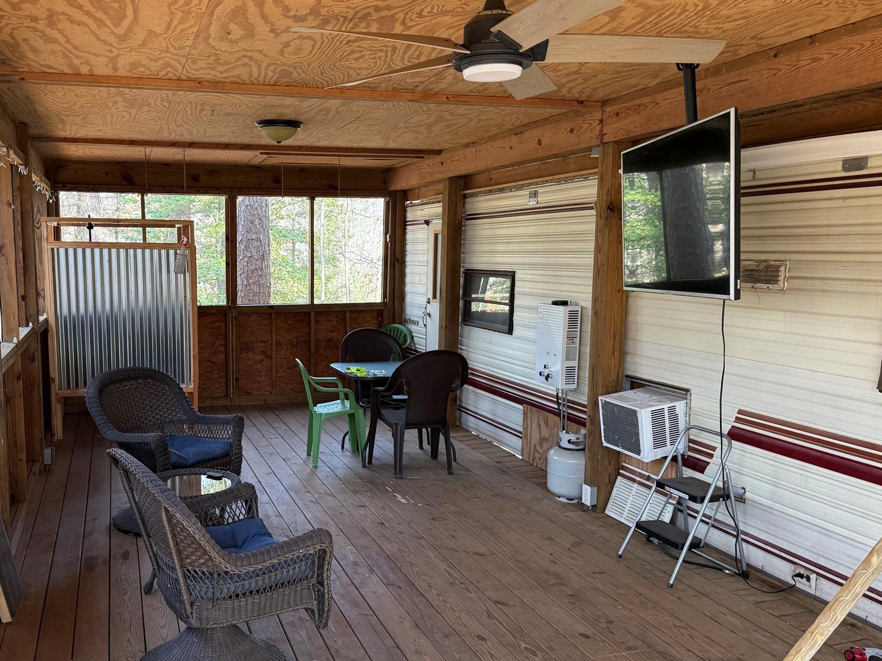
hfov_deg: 56.1
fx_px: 815
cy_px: 372
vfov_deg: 44.1
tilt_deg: -7.9
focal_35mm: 32
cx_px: 324
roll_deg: -1.2
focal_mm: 6.76
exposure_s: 1/121
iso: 200
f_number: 1.78
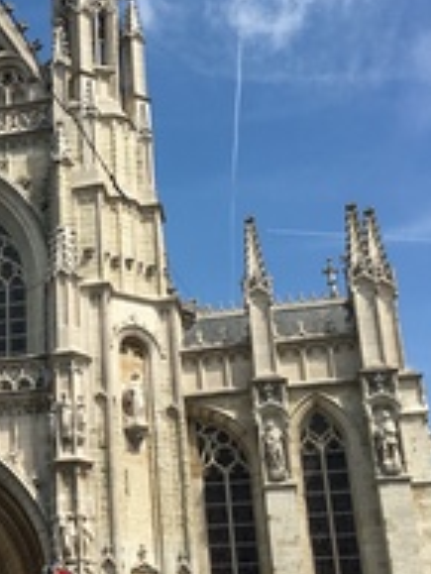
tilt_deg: +21.3
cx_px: -6
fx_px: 995
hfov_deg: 23.4
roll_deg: +0.7
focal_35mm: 60
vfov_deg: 32.1
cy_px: 345
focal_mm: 4.15
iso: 25
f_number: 2.2
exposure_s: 1/1789
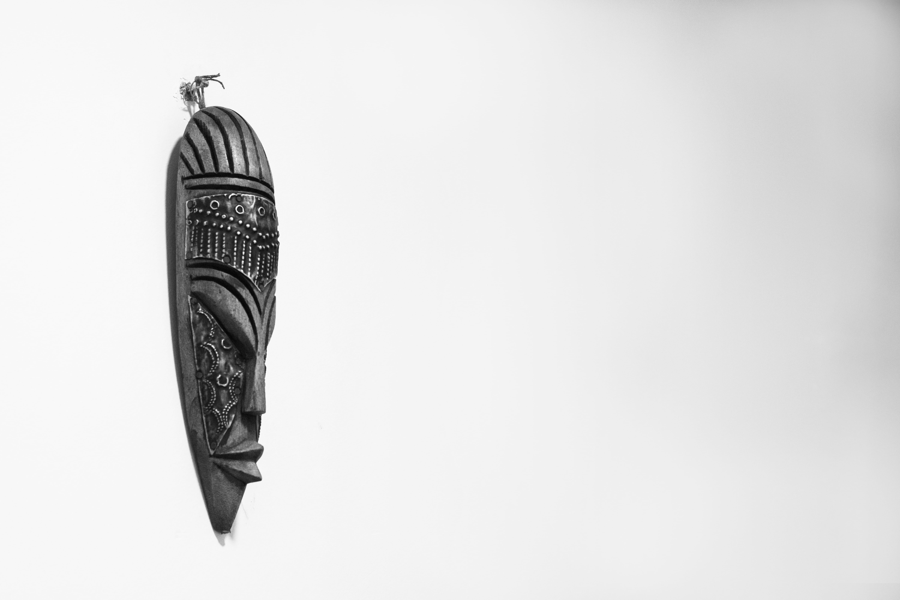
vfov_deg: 18.2
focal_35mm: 75
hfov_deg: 27.0
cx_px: 450
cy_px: 300
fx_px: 1875
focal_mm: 50
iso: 3600
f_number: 4
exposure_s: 1/125
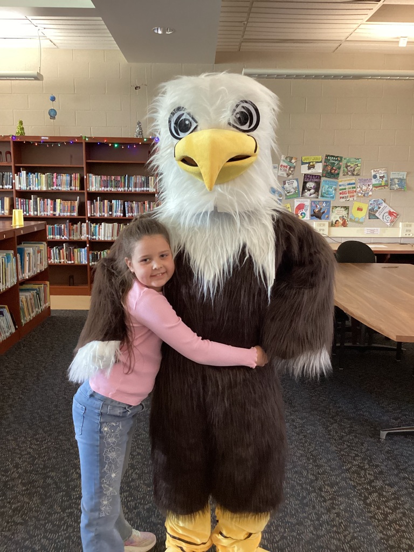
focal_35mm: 31
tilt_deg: -10.6
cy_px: 276
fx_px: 494
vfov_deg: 58.4
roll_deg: -0.7
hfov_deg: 45.4
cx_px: 207
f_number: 2.4
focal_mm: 3.3
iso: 400
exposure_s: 1/40
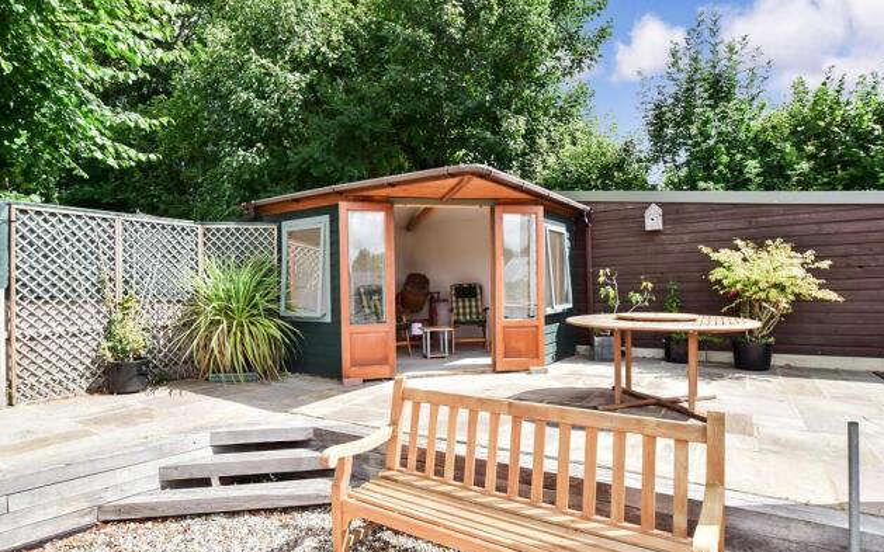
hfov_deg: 92.6
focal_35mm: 18
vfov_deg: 66.3
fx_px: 422
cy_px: 284
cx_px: 450
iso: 200
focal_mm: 11
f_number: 8
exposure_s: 1/400
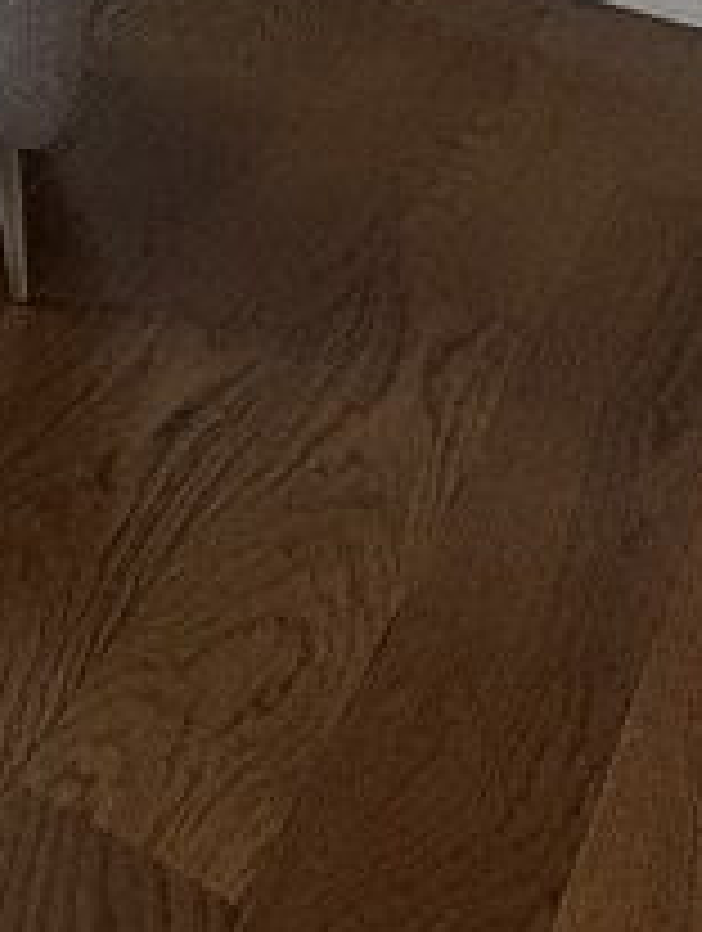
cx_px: -932
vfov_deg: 18.9
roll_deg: -0.2
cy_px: -707
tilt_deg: -6.9
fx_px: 2183
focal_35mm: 81
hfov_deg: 13.7
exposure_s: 1/99
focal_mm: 2.22
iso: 64
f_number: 2.2
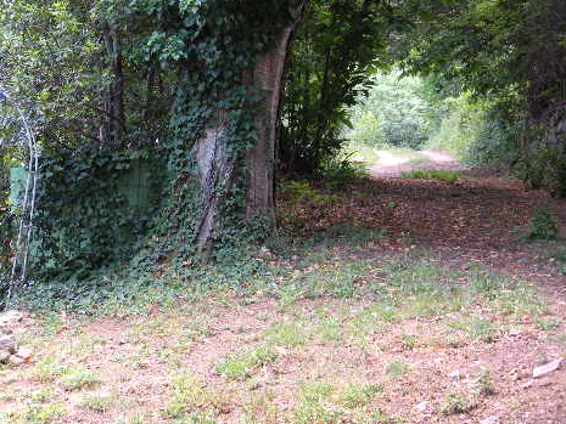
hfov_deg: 23.2
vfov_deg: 17.5
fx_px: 1374
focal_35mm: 84
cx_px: 226
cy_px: 149
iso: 187
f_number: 4.3
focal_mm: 10.2
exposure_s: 1/53.7
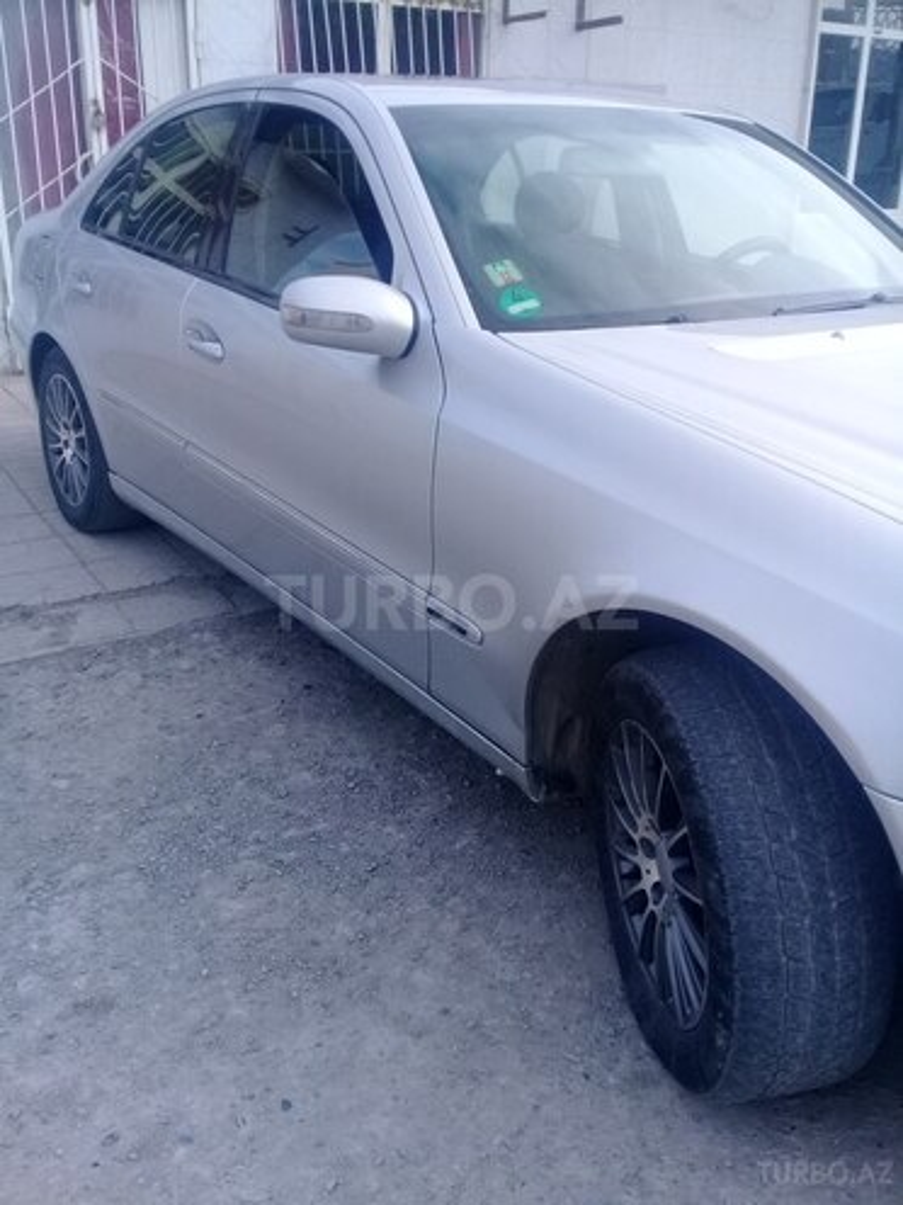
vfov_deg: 58.4
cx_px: 452
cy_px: 602
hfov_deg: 45.4
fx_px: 1078
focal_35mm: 31
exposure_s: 1/572
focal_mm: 3.3
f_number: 2.2
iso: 64
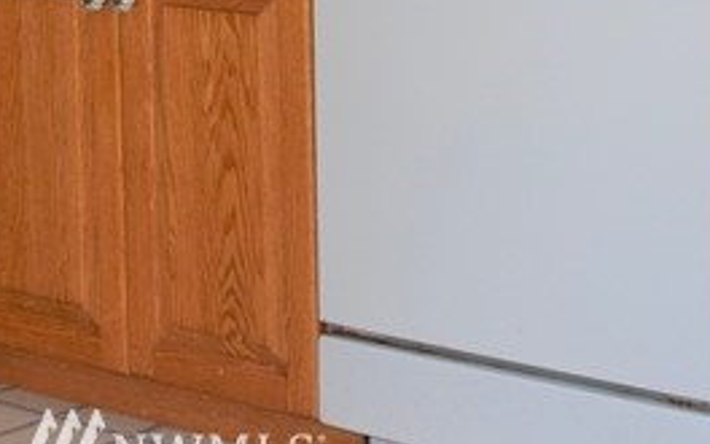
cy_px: -431
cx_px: 175
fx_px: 2187
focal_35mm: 113
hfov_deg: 18.3
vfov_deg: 10.7
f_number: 5
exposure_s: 1/100
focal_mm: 18
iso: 800
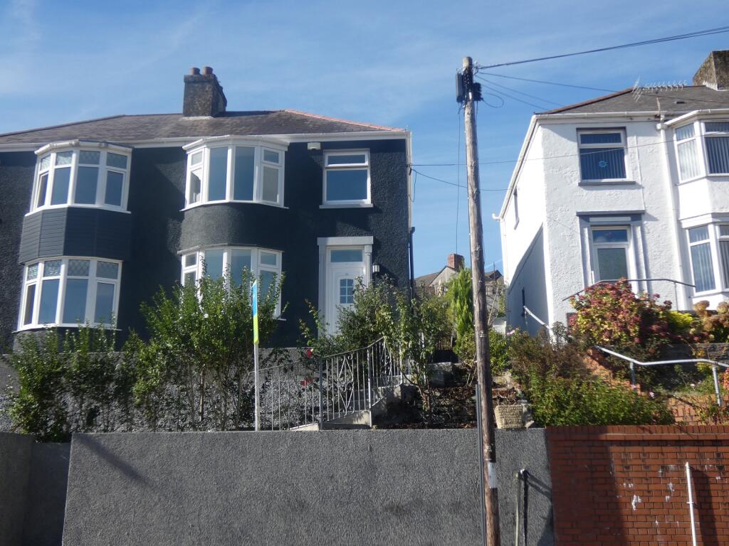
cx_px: 364
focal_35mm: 36
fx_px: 758
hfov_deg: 51.4
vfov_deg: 39.7
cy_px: 273
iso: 80
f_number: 3.5
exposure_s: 1/800
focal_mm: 6.5
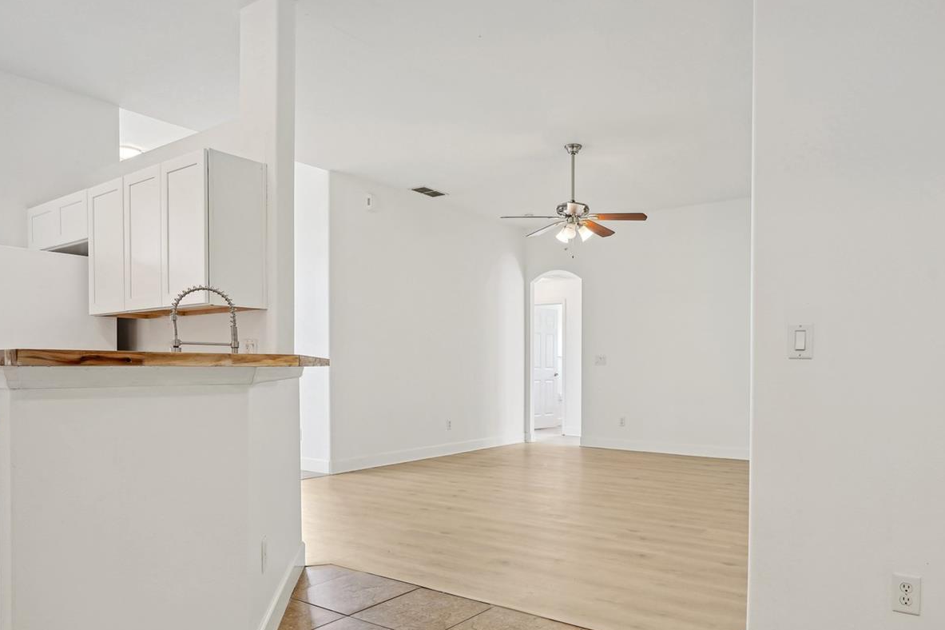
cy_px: 384
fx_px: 604
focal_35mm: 23
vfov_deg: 54.6
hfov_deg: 75.5
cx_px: 554
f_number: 8
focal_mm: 17
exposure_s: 1/13
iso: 400
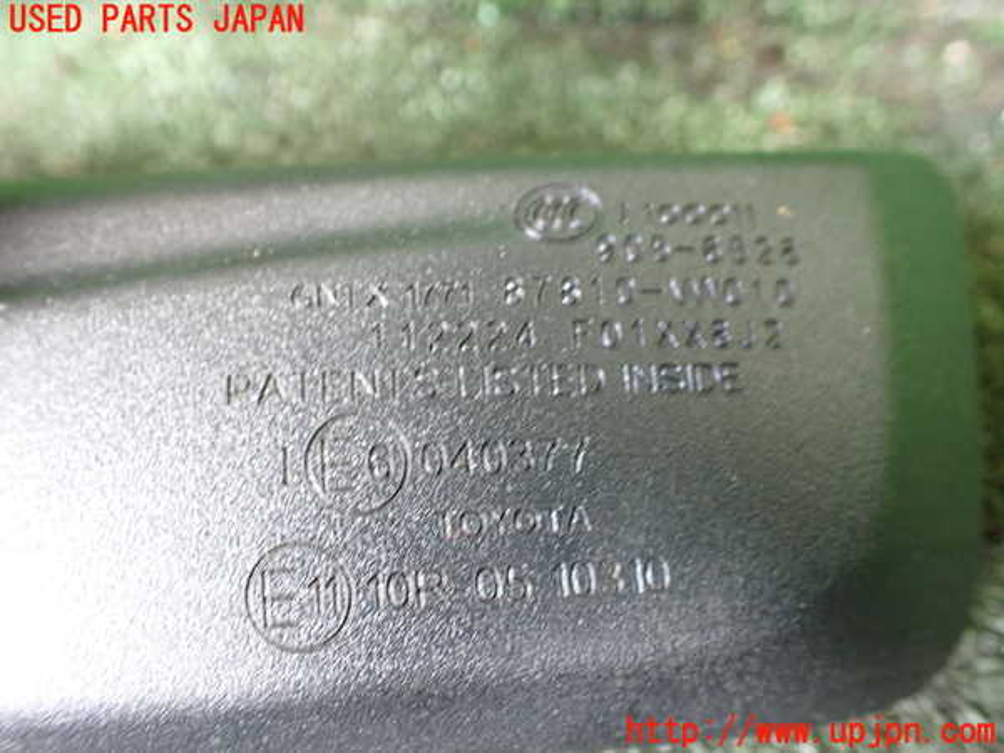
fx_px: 870
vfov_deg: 46.8
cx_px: 502
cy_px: 376
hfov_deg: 60.0
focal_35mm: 30
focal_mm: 5.4
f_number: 2.3
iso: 800
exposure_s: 1/40
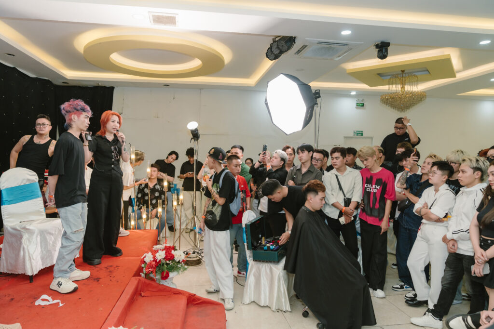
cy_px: 164
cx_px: 247
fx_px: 329
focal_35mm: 24
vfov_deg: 53.1
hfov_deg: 73.7
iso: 800
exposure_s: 1/125
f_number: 3.2
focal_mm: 24
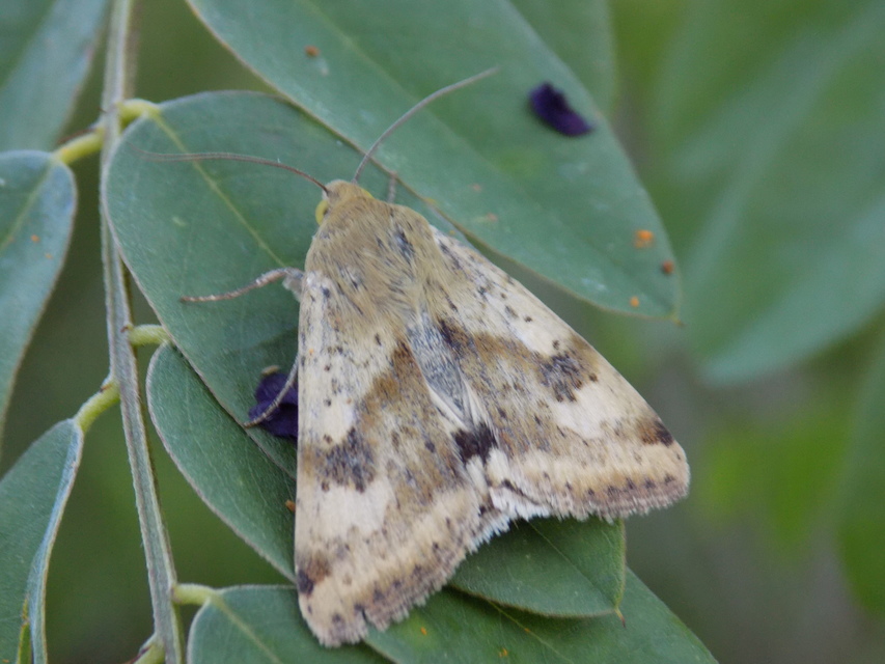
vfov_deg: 12.6
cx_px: 442
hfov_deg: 16.7
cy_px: 332
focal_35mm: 118
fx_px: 3017
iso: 250
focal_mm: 20.9
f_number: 4.8
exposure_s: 1/30
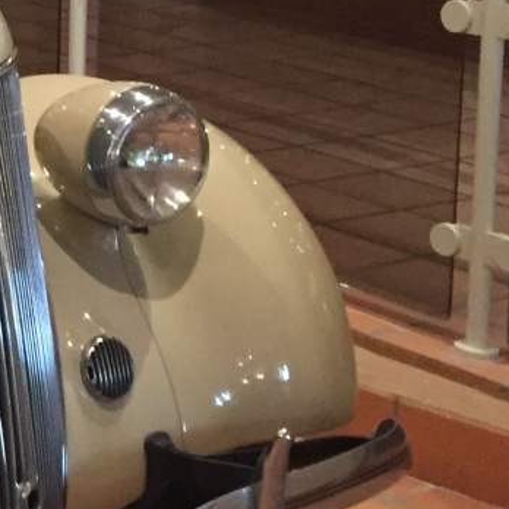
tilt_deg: -7.9
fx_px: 1963
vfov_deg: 14.6
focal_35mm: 118
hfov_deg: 12.7
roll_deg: +0.8
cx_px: -553
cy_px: 44
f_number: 2.2
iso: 250
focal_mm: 4.15
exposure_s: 1/20
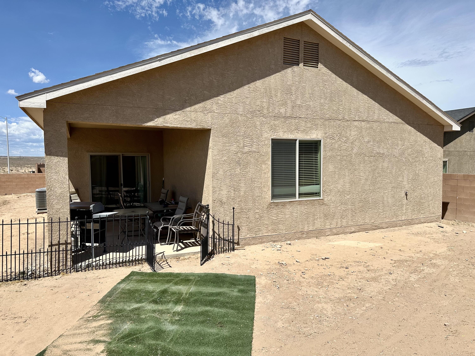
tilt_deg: -3.4
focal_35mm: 24
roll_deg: +0.2
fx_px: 329
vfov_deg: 56.8
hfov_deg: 71.6
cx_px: 238
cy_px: 178
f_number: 1.78
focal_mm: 6.86
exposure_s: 1/7042
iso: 80
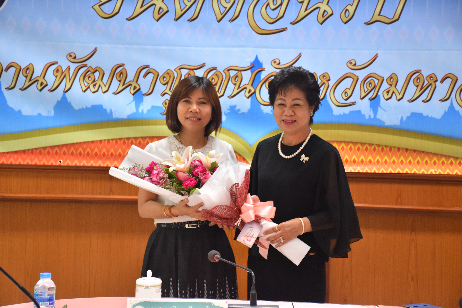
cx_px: 231
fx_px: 1078
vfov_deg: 16.3
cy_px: 154
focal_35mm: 84
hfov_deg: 24.2
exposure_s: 1/60
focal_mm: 56
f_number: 4.8
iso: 1250
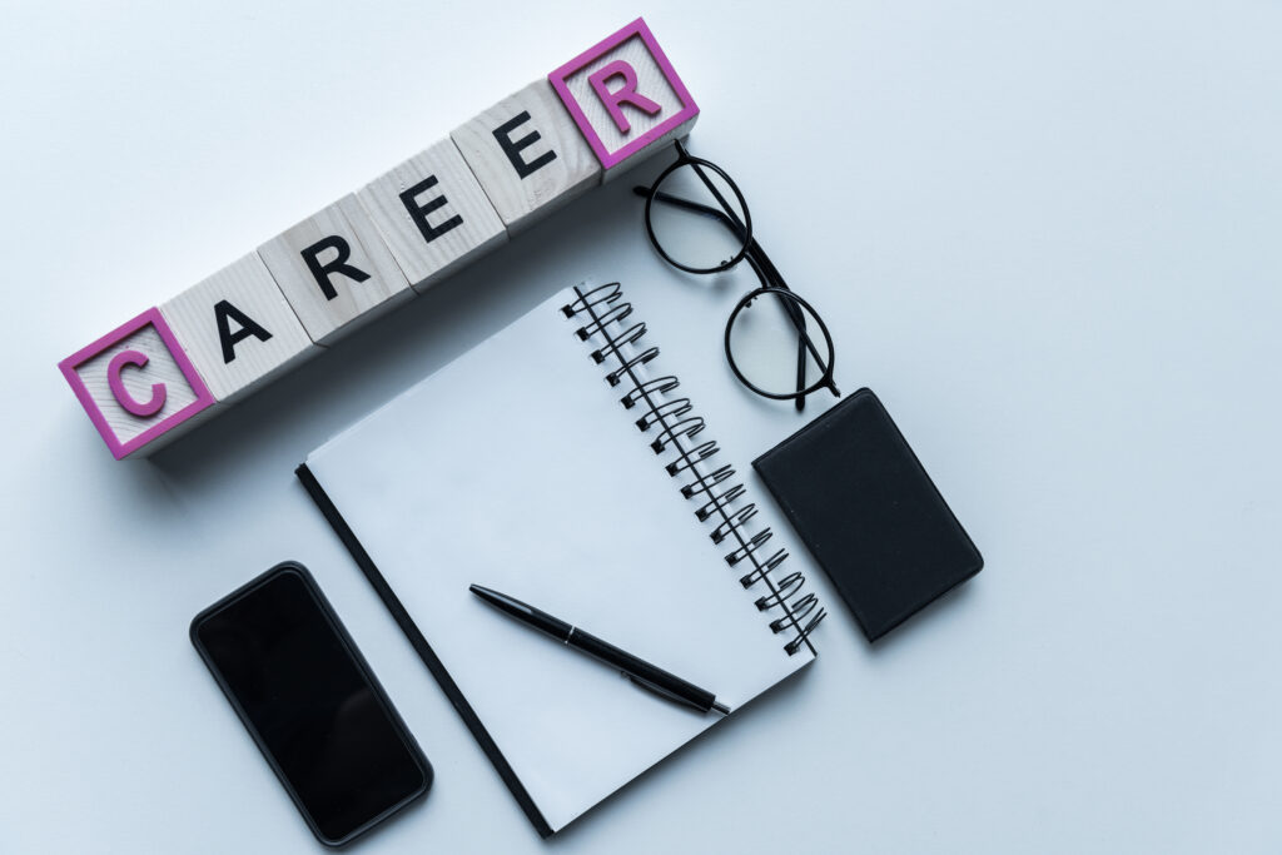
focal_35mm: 46
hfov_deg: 42.7
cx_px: 641
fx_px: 1638
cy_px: 428
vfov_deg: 29.3
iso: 200
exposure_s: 1/30
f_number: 6.3
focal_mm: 46
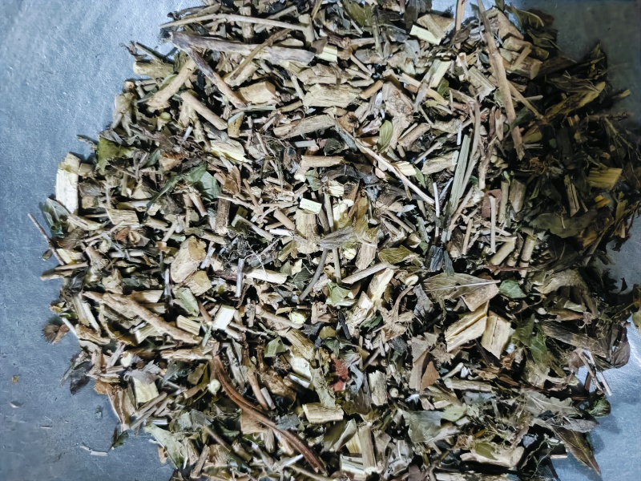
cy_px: 240
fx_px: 463
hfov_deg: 69.4
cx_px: 320
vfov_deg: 54.9
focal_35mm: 25
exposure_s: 1/50
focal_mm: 4.7
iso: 10090
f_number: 1.7
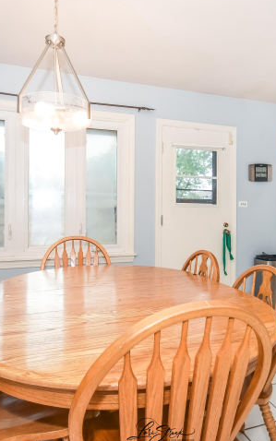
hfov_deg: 50.9
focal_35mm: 24
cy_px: 217
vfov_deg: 74.8
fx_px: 289
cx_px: 162
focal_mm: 10
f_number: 8
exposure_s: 1/320
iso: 400
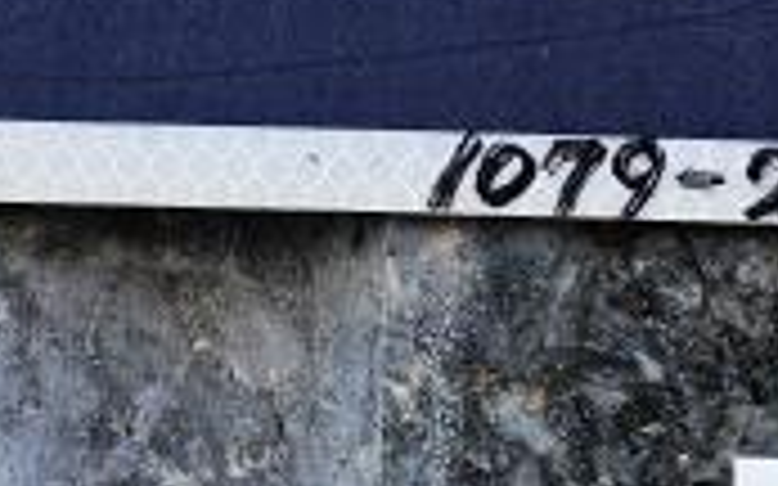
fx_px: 2395
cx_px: 549
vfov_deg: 10.3
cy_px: -590
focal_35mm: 113
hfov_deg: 18.4
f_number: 1.7
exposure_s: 1/149
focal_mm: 6.3
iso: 64
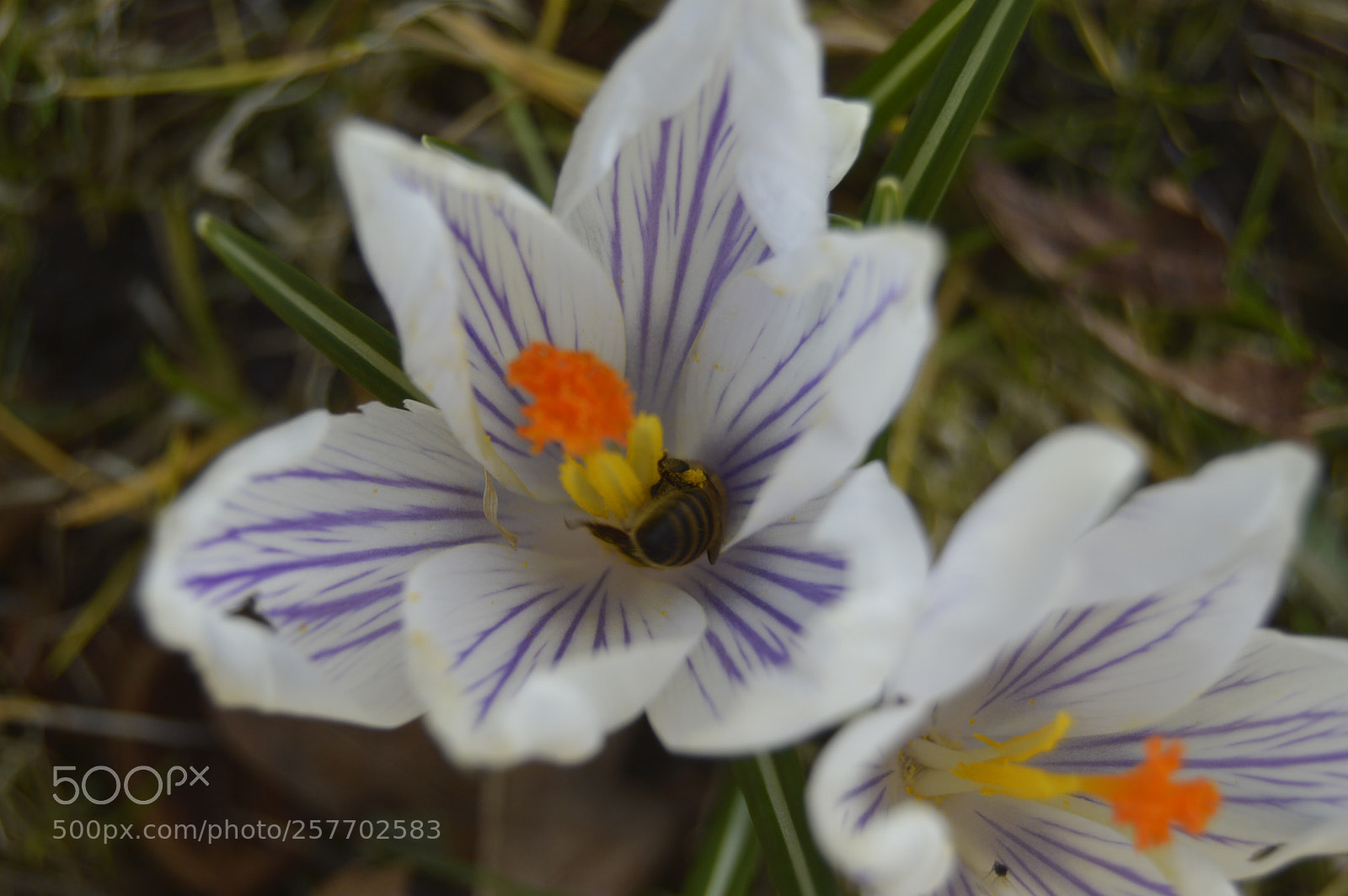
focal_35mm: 82
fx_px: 3087
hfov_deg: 24.6
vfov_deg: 16.5
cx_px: 674
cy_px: 448
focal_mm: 55
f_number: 5.6
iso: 140
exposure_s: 1/125
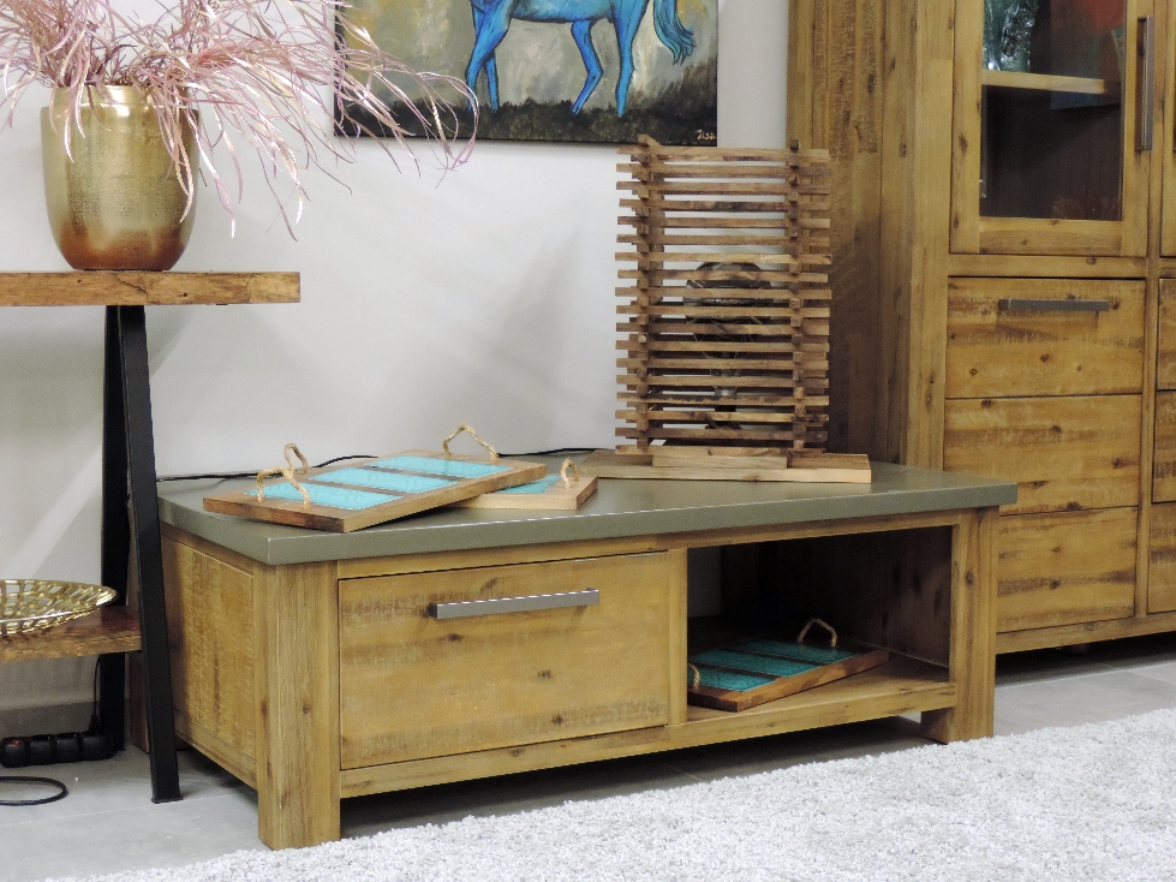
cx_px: 588
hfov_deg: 34.9
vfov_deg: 26.6
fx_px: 1868
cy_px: 441
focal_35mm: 55
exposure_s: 1/15
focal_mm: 9.8
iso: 450
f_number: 3.7
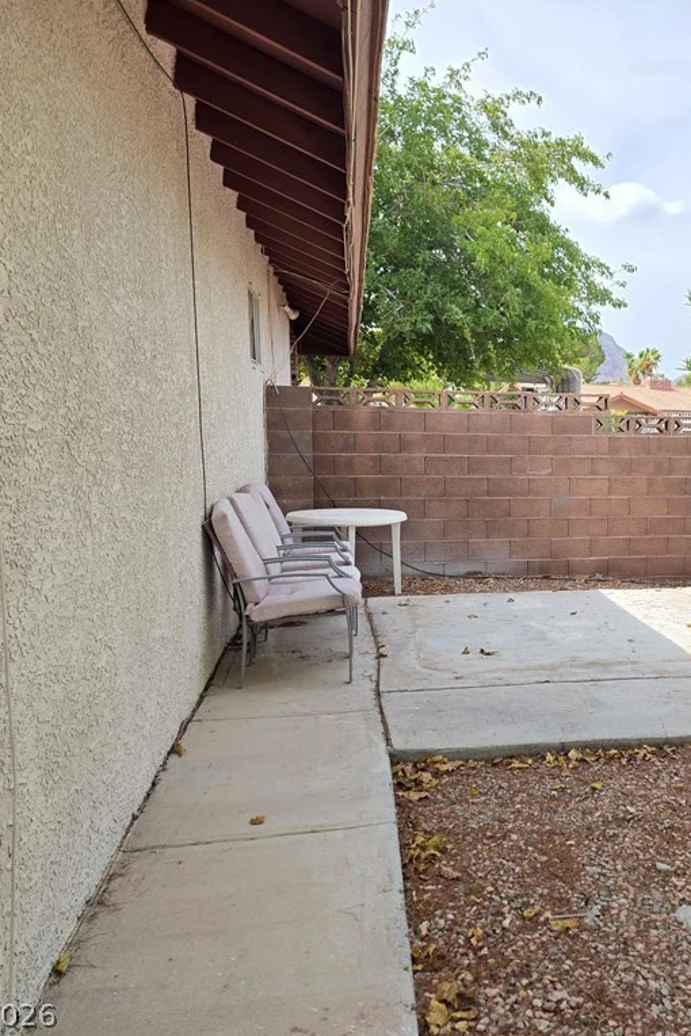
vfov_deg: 58.7
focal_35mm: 32
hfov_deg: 38.7
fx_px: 921
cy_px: 517
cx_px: 602
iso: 80
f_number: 1.7
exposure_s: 1/2436
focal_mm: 6.25
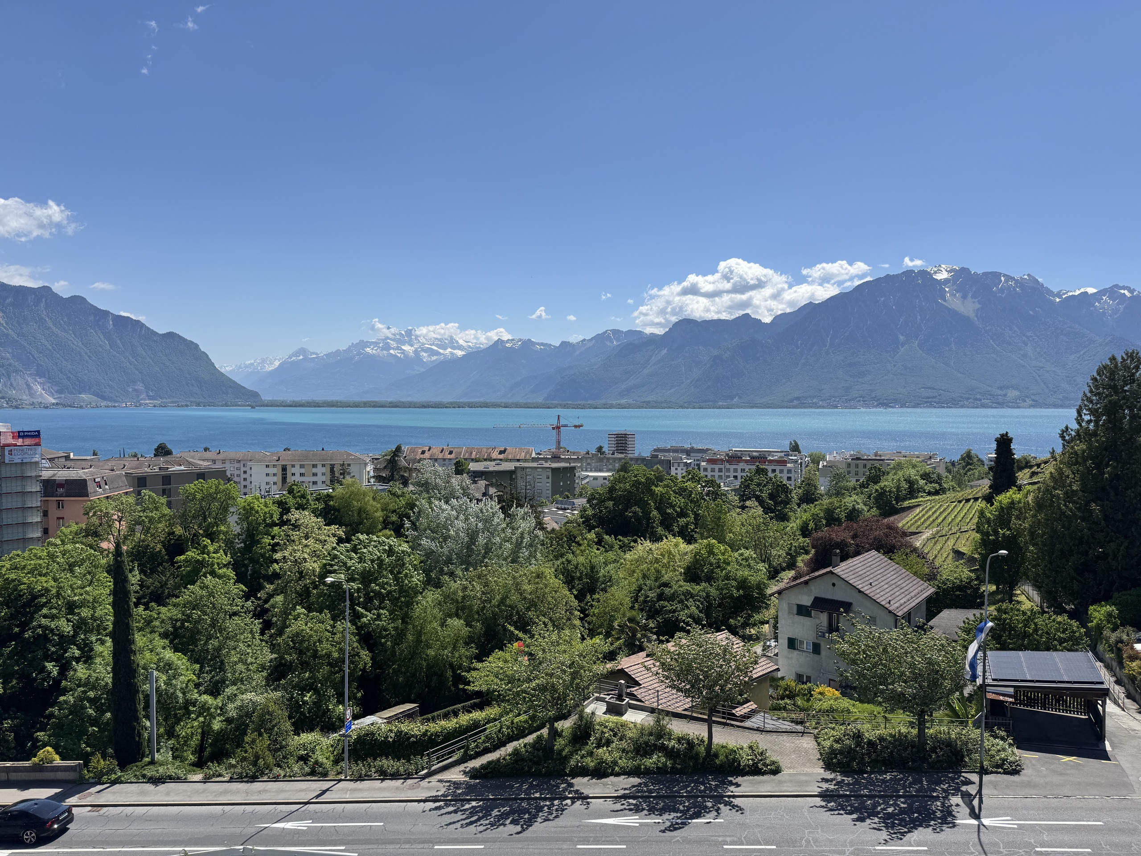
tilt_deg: -2.4
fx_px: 791
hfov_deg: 71.6
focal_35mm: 24
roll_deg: -0.3
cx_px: 570
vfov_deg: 56.8
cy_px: 428
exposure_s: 1/6410
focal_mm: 6.76
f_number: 1.78
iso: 80
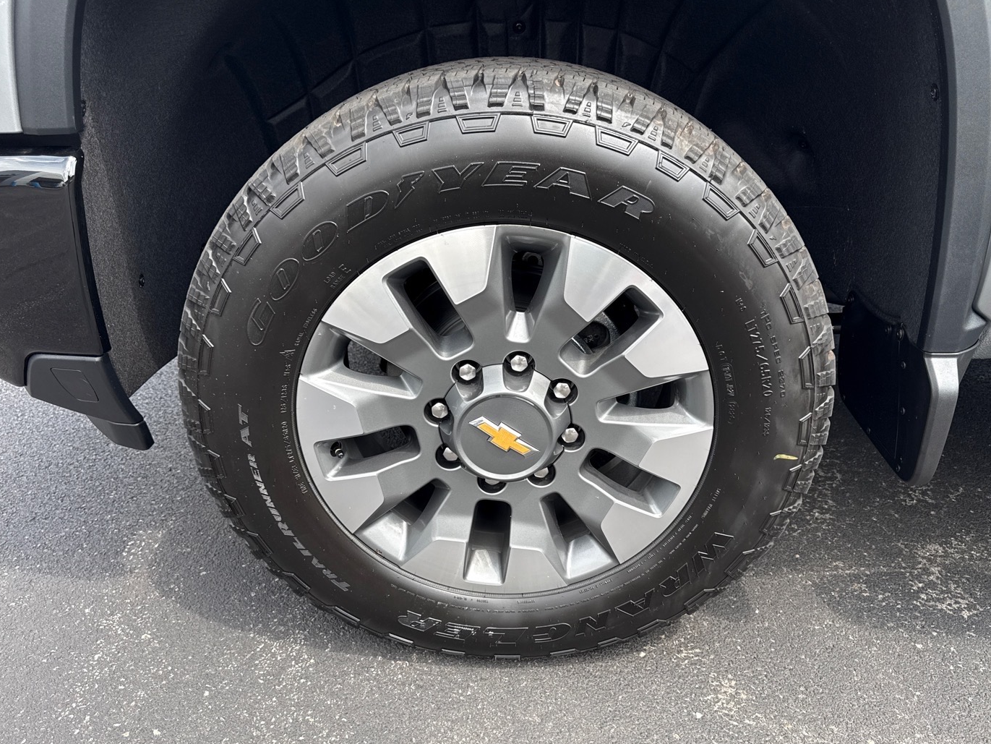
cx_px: 510
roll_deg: -0.8
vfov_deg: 49.6
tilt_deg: -27.1
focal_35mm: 28
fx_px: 802
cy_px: 421
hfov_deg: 63.4
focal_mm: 6.76
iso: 80
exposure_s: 1/551
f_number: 1.78
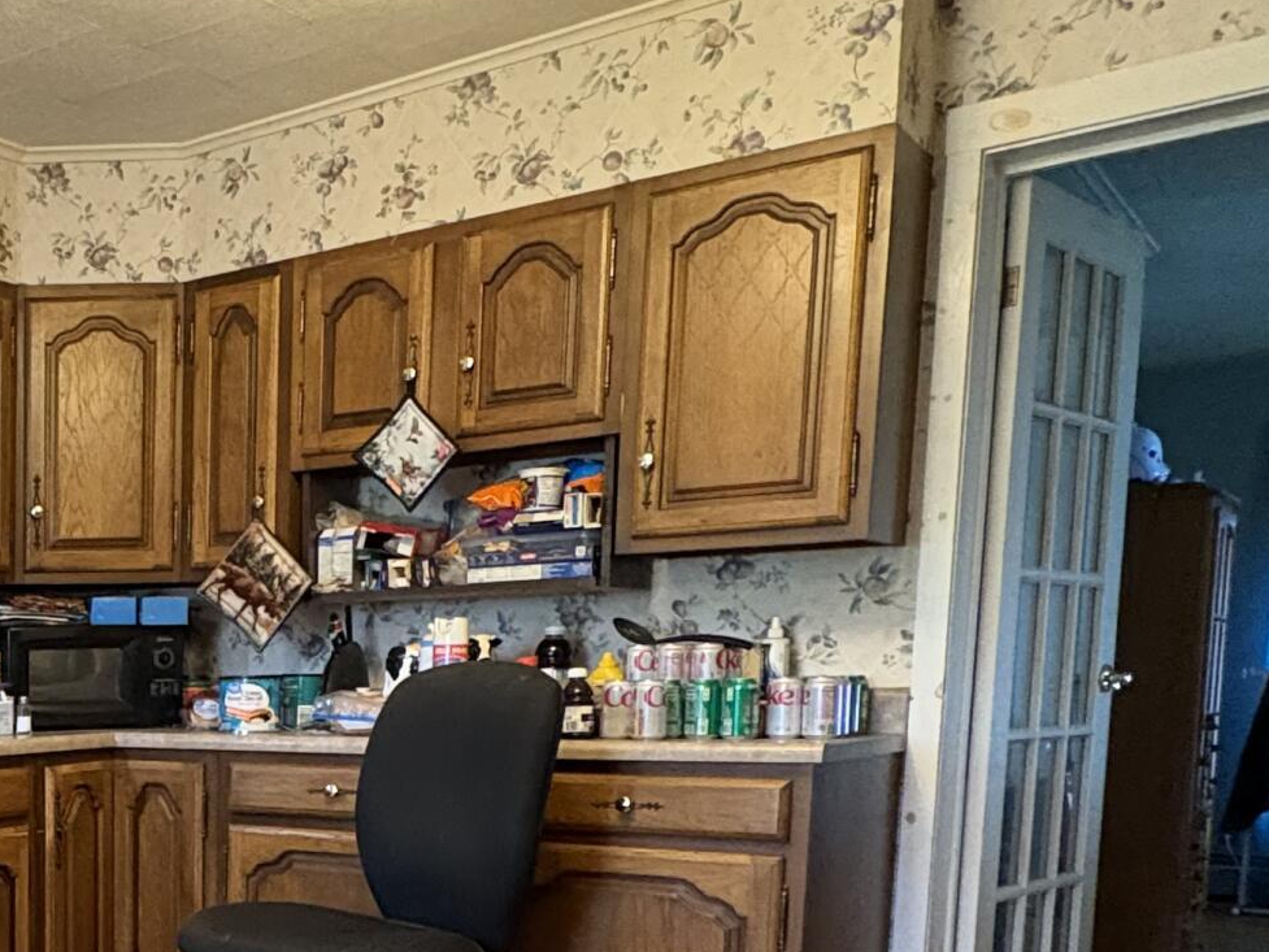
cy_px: 860
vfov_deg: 32.0
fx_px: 1577
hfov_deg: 35.8
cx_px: -197
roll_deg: +1.0
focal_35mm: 43
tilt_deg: -7.7
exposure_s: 1/60
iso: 800
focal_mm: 2.22
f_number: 2.2
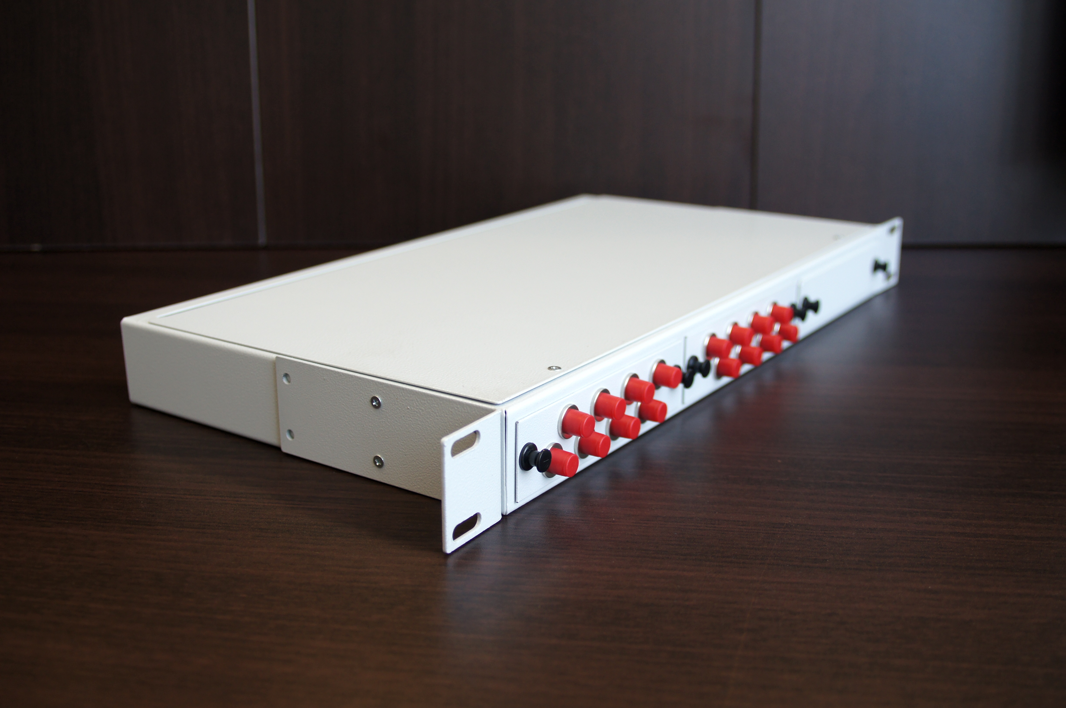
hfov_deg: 49.6
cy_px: 354
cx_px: 533
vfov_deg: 34.1
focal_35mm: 39
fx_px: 1154
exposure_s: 1/50
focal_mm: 26
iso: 250
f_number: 4
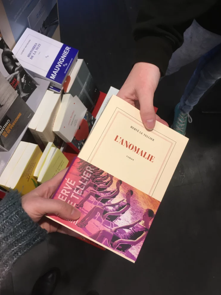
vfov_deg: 60.0
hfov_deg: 46.8
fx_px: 255
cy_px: 148
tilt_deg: -73.2
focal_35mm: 30
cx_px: 112
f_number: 2.2
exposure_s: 1/33
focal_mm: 4.15
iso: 64
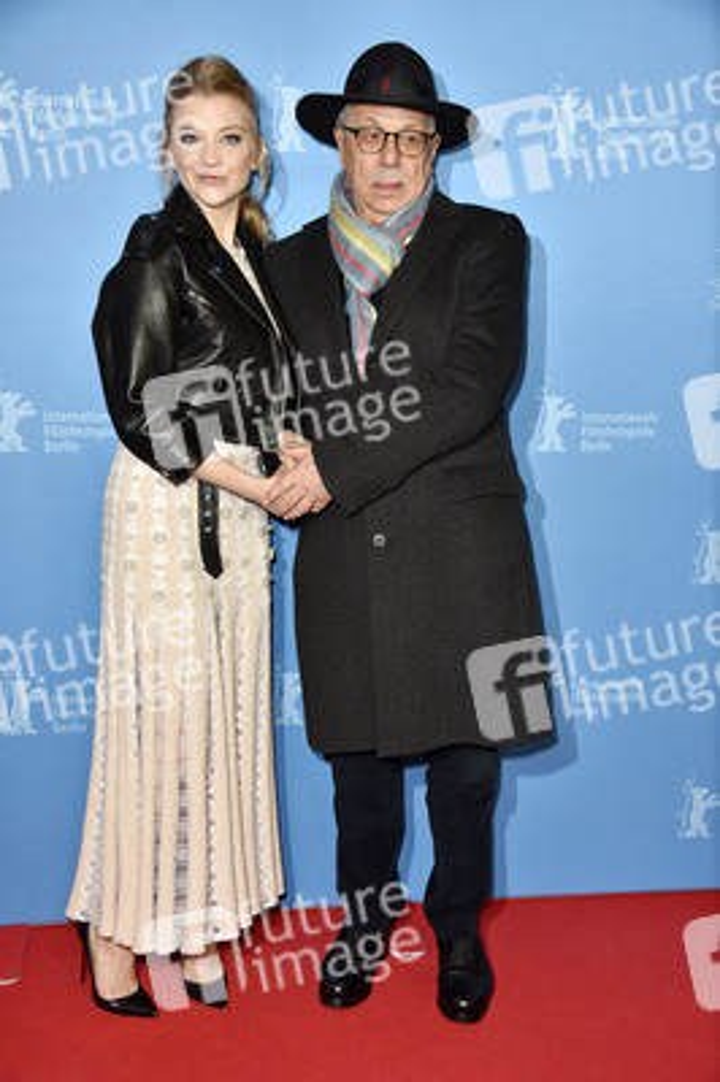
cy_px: 541
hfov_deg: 28.0
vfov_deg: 41.1
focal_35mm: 48
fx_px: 1442
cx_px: 360
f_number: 5.6
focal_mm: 48
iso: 800
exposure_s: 1/125
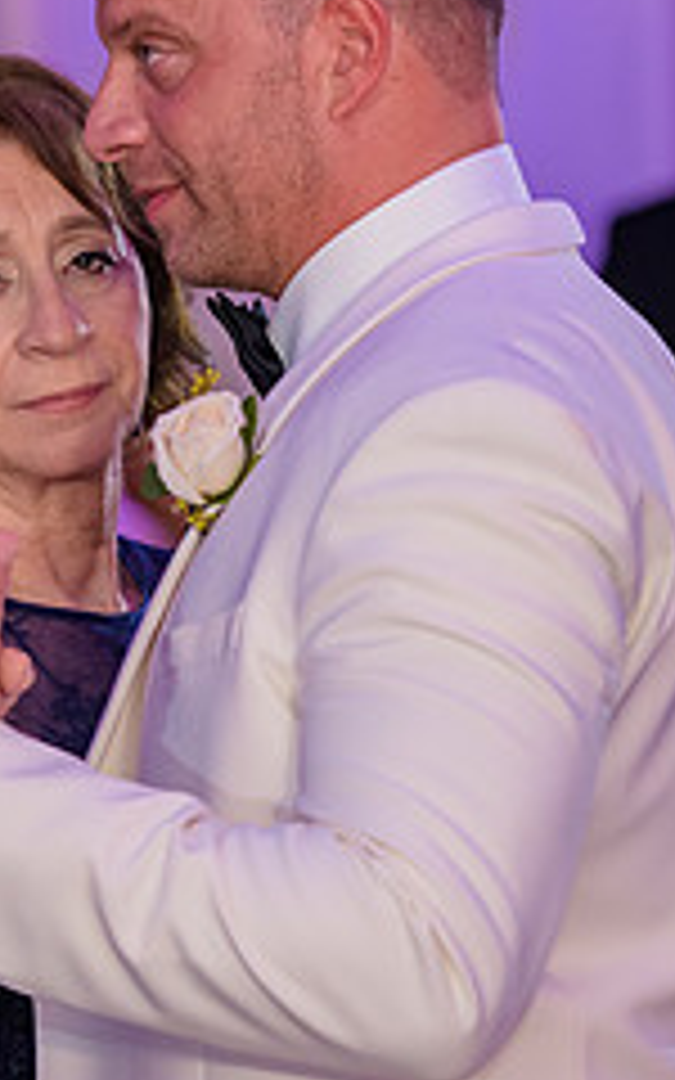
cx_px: 27
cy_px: 331
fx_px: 8124
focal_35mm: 276
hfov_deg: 4.8
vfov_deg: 7.6
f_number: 3.2
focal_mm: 112
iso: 1600
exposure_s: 1/125
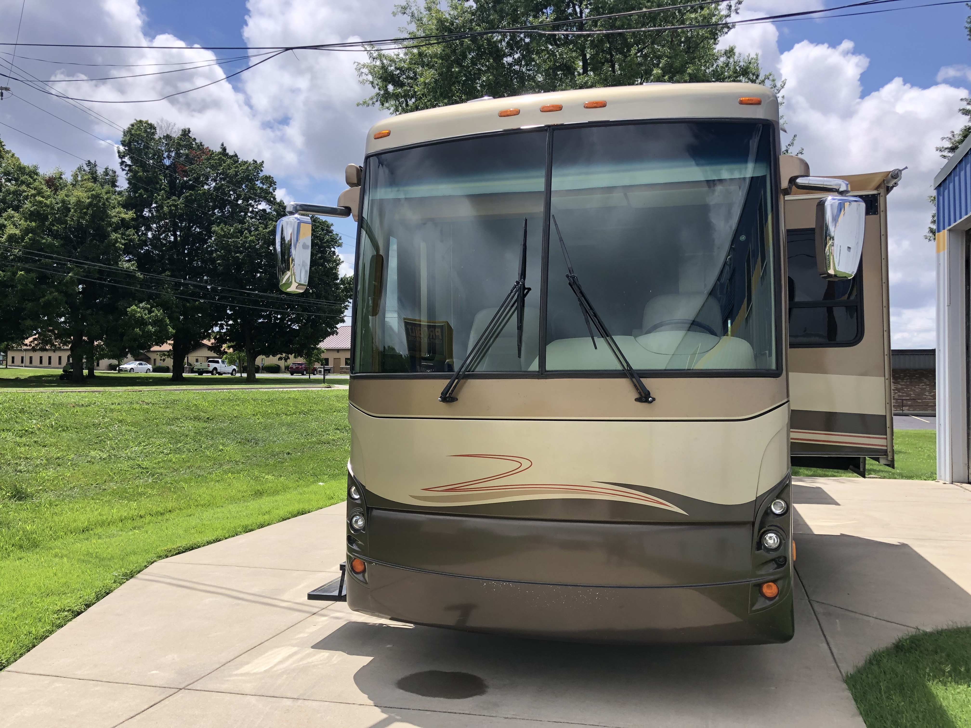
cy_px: 364
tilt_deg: +1.1
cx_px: 486
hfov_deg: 63.4
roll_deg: +0.4
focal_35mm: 28
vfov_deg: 49.7
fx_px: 785
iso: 20
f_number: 1.8
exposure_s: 1/1675
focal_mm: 4
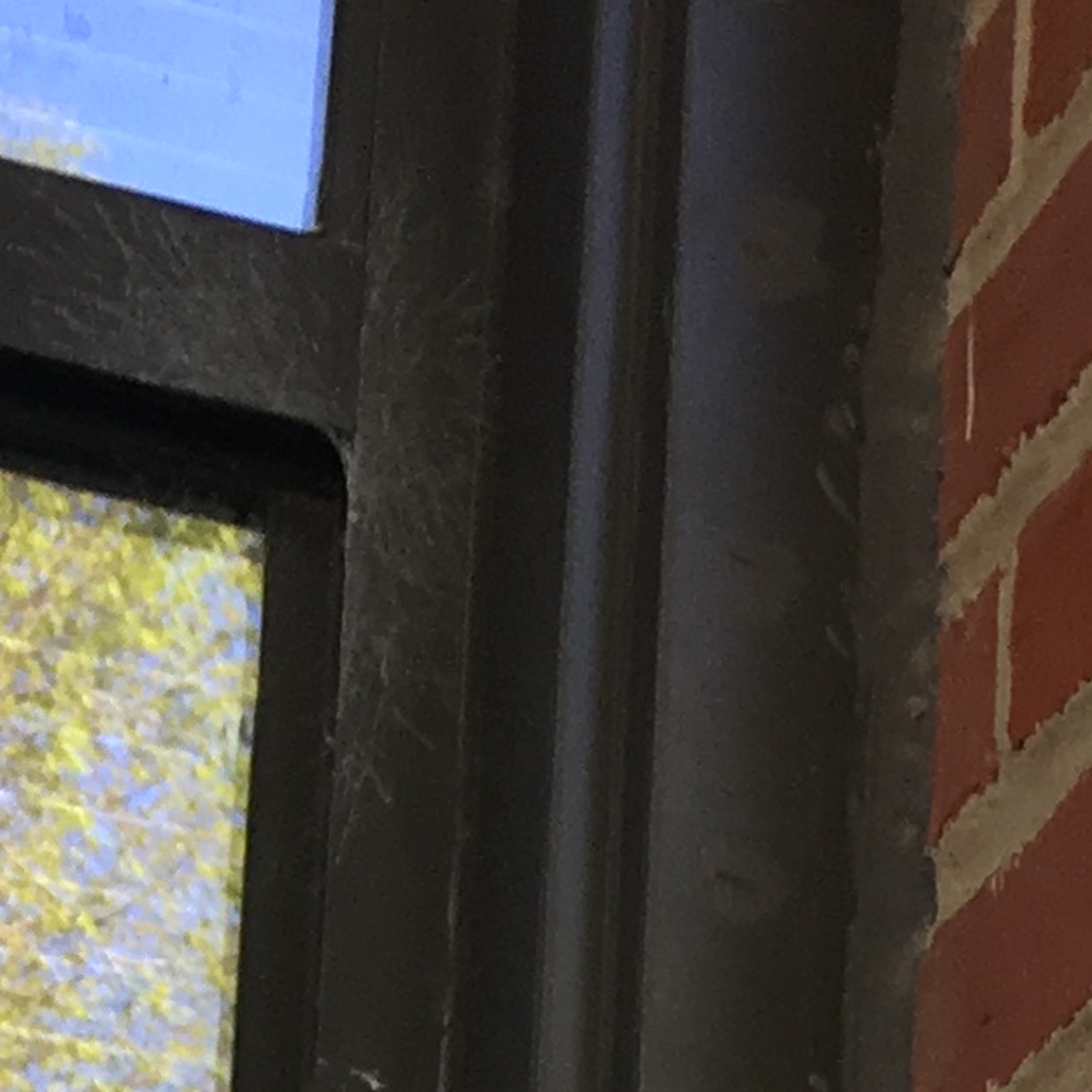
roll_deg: +0.3
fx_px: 5925
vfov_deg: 9.8
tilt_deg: +11.6
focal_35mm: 166
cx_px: 3157
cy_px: 2184
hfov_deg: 8.8
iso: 25
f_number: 2.2
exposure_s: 1/60
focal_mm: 4.15
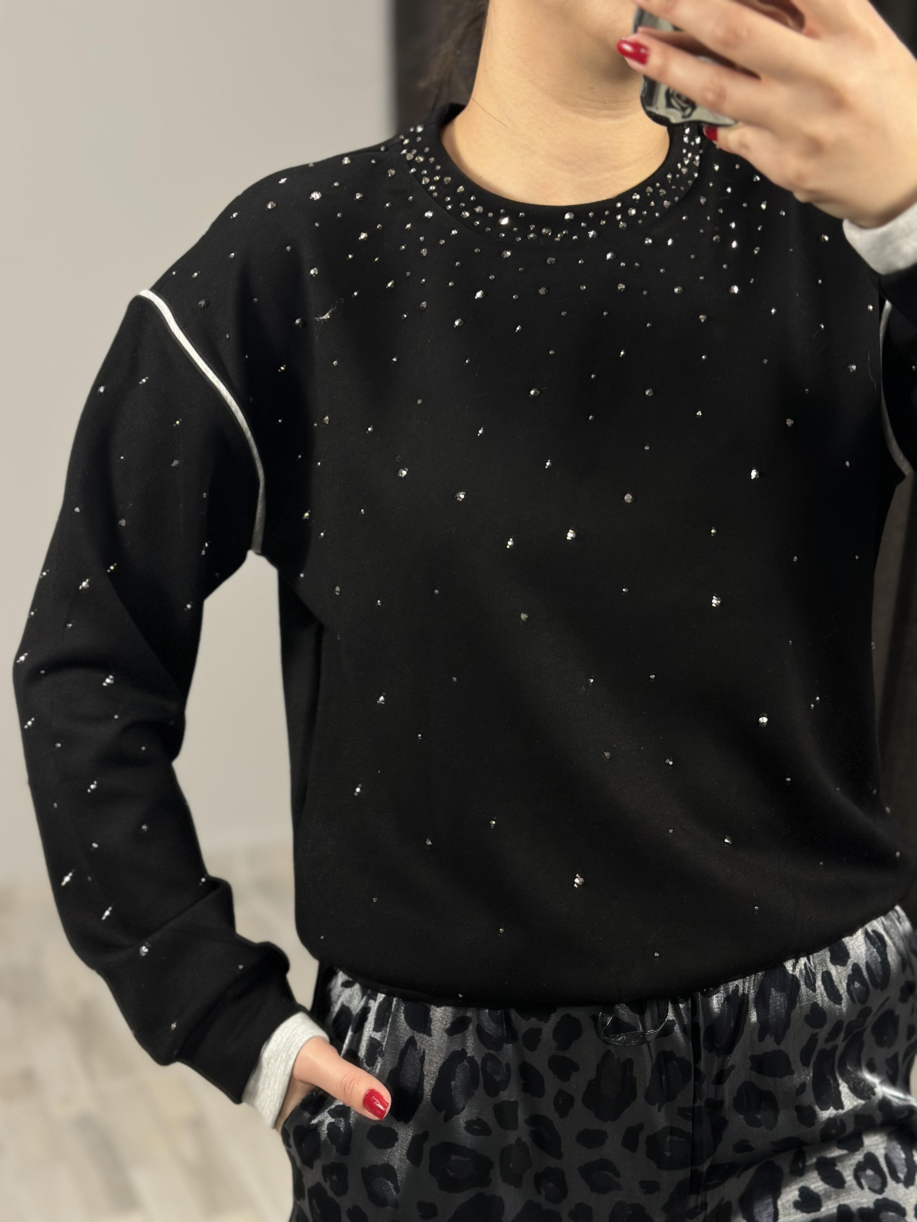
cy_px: 611
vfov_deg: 39.7
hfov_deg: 30.3
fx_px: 1695
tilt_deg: -34.7
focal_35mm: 48
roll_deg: +4.1
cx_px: 458
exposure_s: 1/50
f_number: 1.78
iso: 125
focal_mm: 6.86
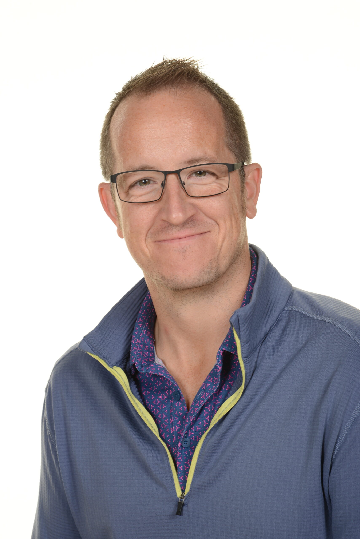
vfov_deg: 17.1
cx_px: 180
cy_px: 270
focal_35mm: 120
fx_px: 1798
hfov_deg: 11.4
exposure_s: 1/160
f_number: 11
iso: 125
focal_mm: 120
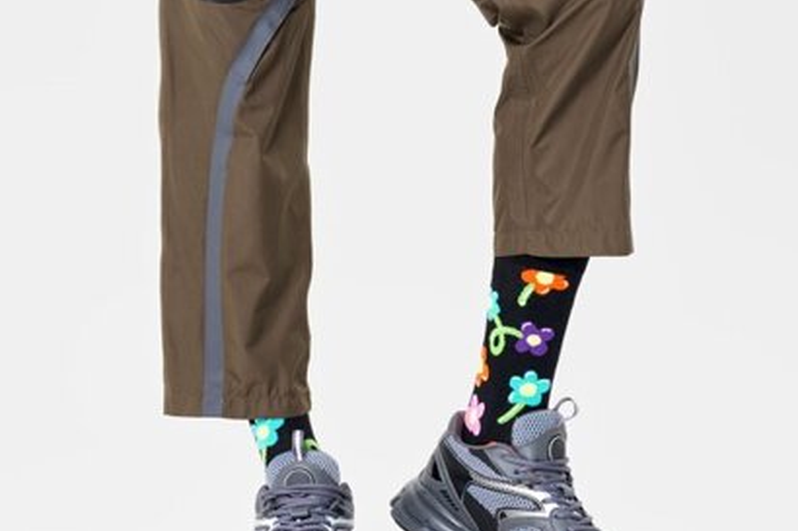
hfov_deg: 14.6
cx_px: 409
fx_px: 3124
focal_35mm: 141
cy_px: 355
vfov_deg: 9.7
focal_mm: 105
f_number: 11
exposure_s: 1/125
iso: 100
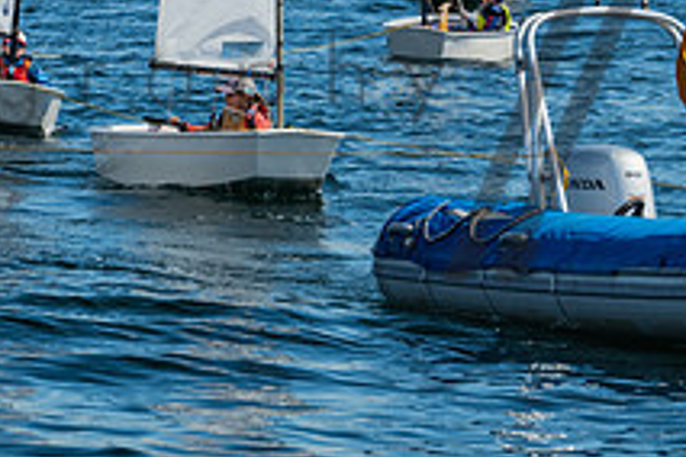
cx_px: 120
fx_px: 6002
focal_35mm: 315
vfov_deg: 4.3
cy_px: -197
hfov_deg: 6.5
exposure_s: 1/320
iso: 100
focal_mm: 95
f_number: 6.3
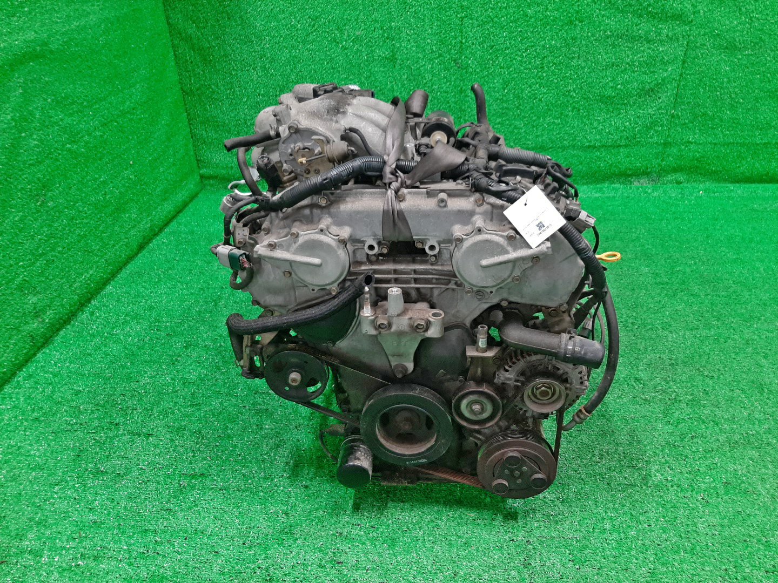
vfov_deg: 53.1
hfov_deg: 67.3
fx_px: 584
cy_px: 292
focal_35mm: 26
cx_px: 389
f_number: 1.7
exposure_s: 1/50
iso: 152
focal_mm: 3.93
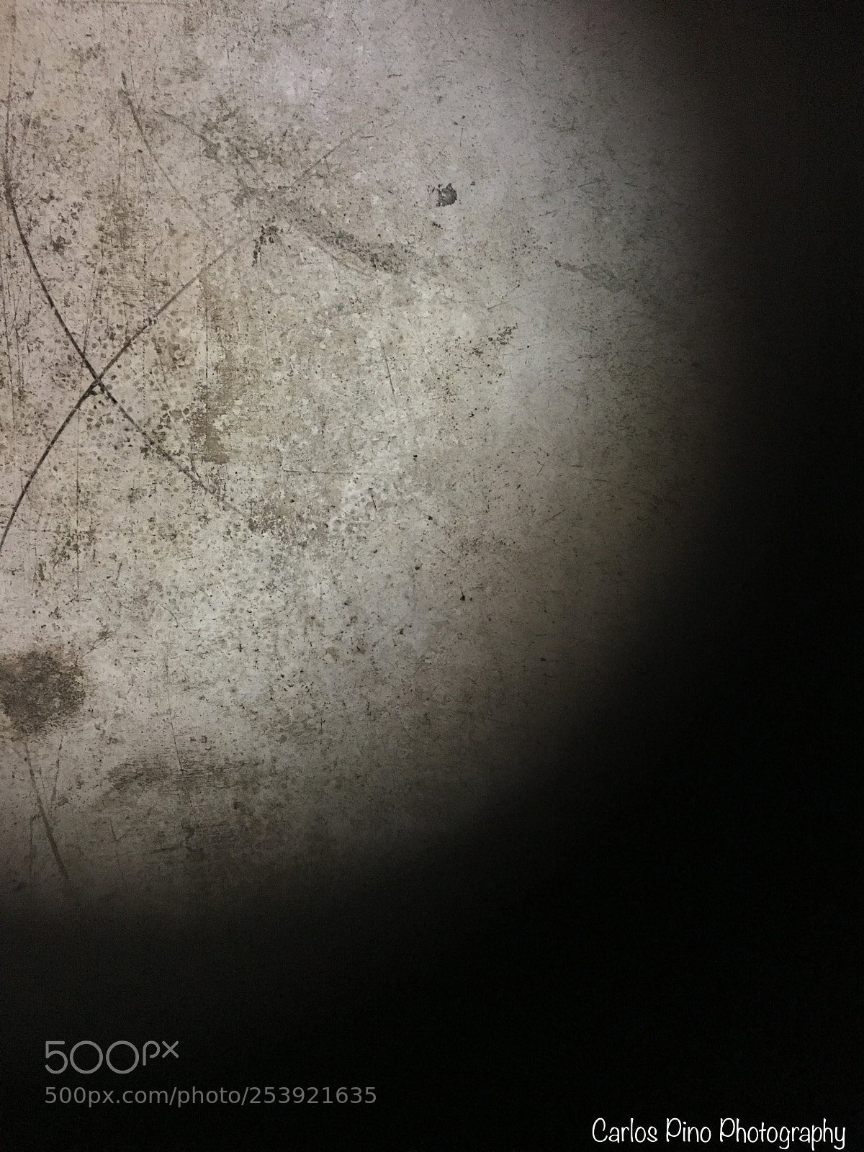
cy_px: 576
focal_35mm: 29
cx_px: 432
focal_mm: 4.15
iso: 160
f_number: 2.2
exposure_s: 1/8
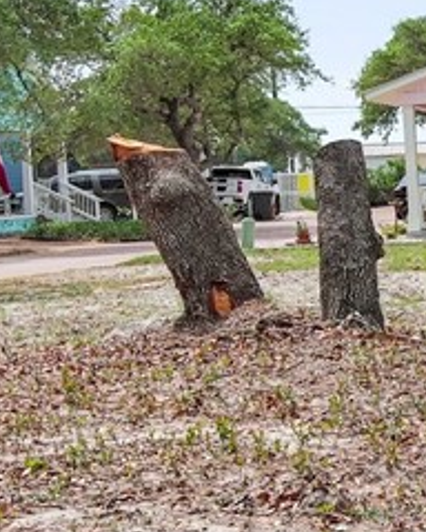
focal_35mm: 123
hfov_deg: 11.5
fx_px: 1938
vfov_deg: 15.6
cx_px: 803
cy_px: 225
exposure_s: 1/80
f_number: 2.8
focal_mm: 10.57
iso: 100
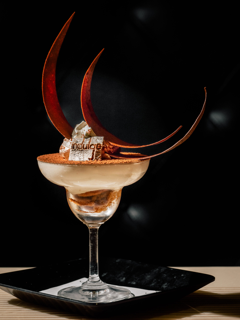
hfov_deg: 12.3
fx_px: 1109
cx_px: 120
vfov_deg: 16.4
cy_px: 160
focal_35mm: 120
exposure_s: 1/60
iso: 400
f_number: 5
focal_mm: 60
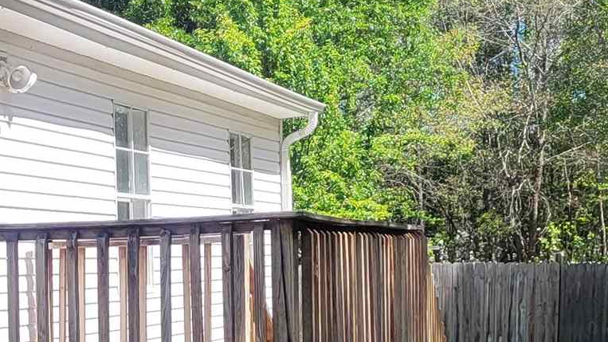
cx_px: 101
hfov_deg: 18.6
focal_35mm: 114
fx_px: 1838
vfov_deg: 10.6
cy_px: 310
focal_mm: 5.4
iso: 40
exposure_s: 1/1505
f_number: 1.8
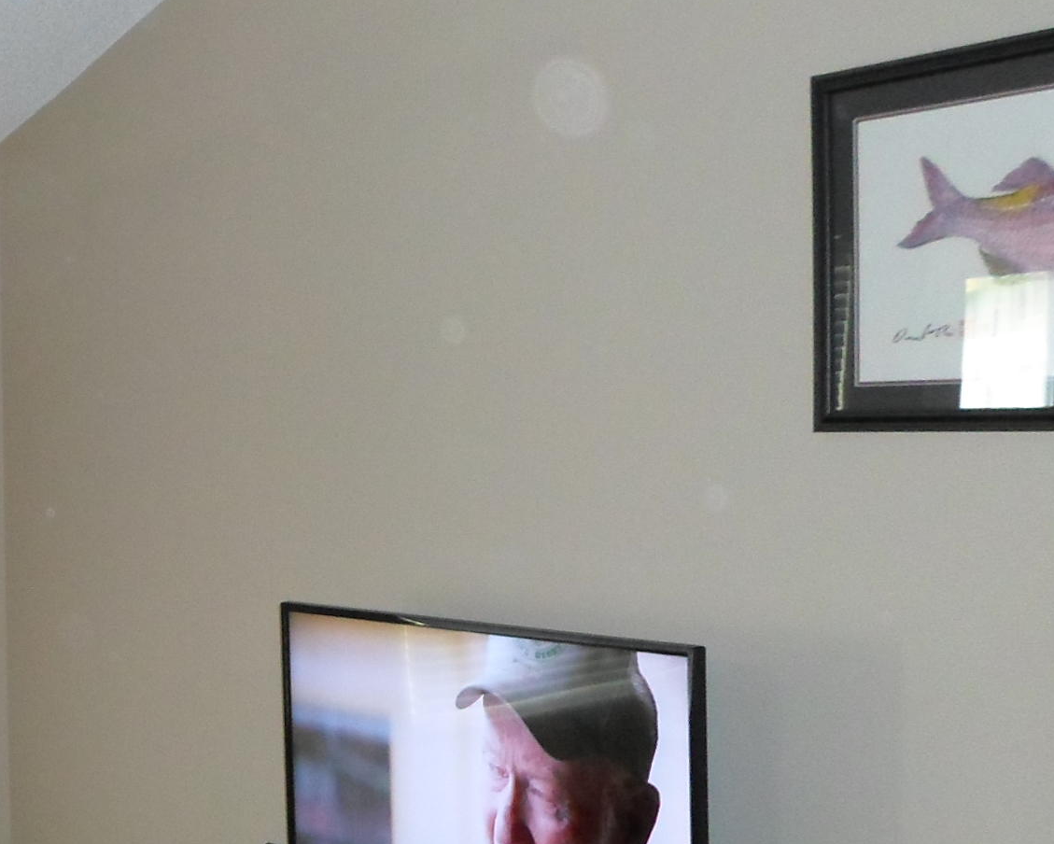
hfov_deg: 30.2
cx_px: -92
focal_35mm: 56
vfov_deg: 27.1
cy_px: 522
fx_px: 1747
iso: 240
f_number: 2.5
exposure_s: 1/30
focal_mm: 4.5
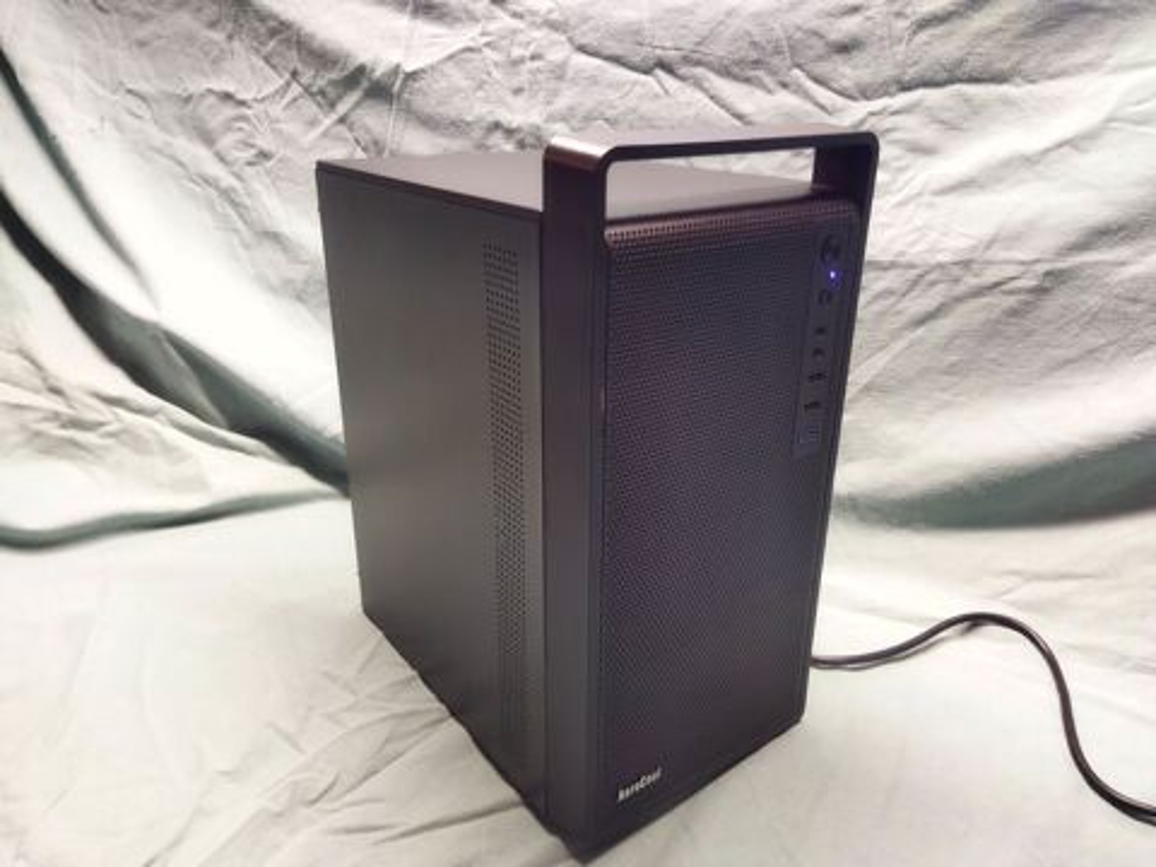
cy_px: 434
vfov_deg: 51.4
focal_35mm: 27
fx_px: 902
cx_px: 578
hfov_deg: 65.3
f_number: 1.79
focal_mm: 4.71
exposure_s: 1/33
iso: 394
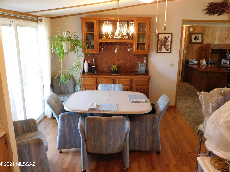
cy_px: 86
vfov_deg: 46.8
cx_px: 115
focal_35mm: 30
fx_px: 199
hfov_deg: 60.0
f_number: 3.2
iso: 400
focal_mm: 5.3
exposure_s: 1/25
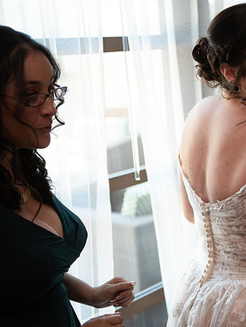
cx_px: 232
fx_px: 663
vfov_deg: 27.8
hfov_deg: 20.5
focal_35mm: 70
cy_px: 163
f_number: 2.8
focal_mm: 48
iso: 1000
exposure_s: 1/320
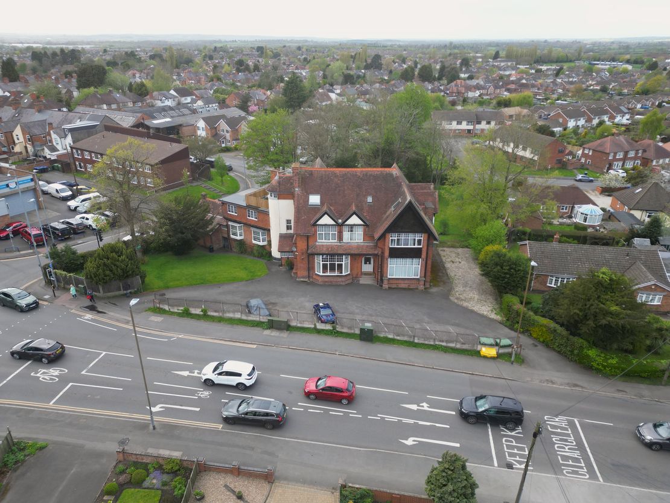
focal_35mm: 24
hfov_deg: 71.6
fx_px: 465
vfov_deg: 56.8
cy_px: 252
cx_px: 335
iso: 100
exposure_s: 1/500
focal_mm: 6.72
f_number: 1.7
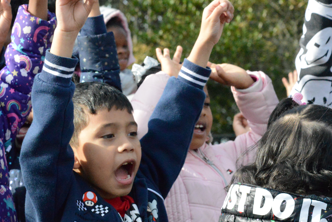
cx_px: 125
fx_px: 1291
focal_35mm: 140
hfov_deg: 14.6
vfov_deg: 9.8
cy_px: 138
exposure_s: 1/4000
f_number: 11
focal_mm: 85
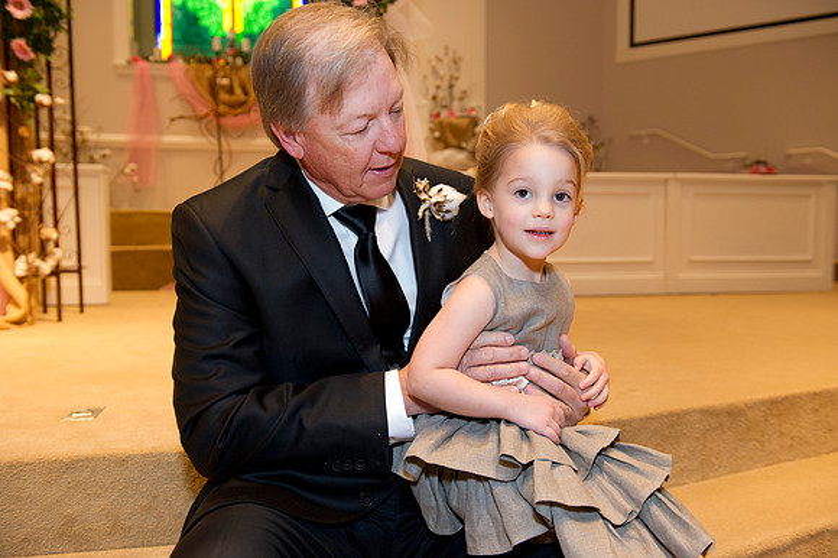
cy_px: 279
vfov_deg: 38.8
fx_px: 791
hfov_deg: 55.8
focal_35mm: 34
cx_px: 419
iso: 1250
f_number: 4
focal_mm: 34
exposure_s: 1/125
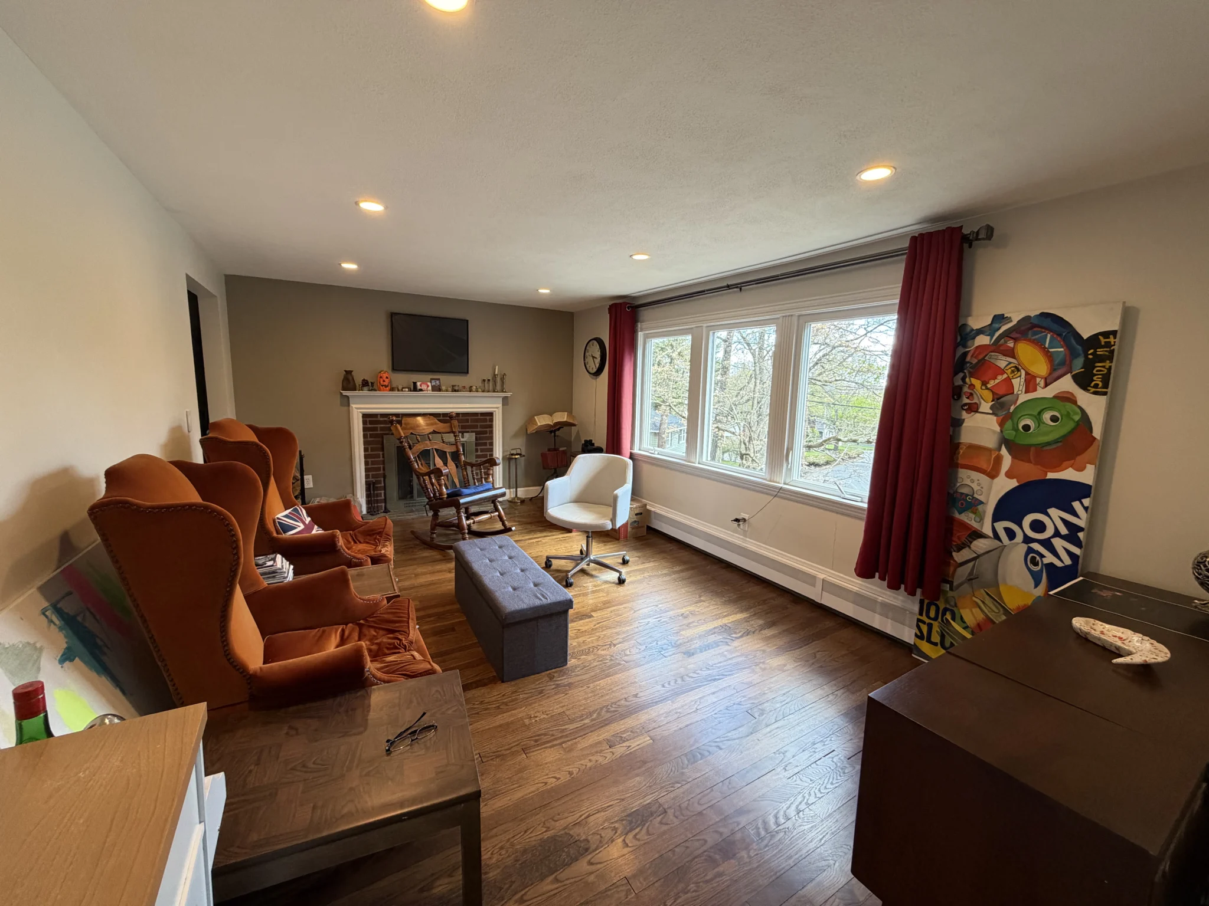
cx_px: 604
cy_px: 453
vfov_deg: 85.7
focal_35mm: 14
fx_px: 489
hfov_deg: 102.1
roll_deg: -1.6
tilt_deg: -9.2
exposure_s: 1/60
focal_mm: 2.22
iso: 200
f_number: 2.2
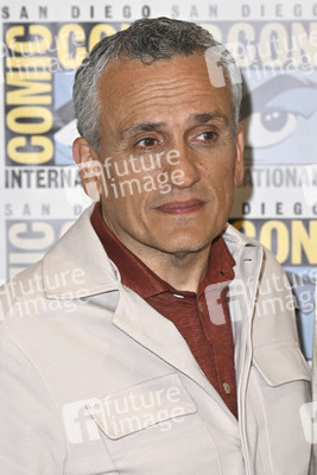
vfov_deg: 21.5
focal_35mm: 95
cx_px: 158
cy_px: 238
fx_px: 1254
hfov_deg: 14.4
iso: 2500
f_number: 5
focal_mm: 95
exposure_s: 1/250
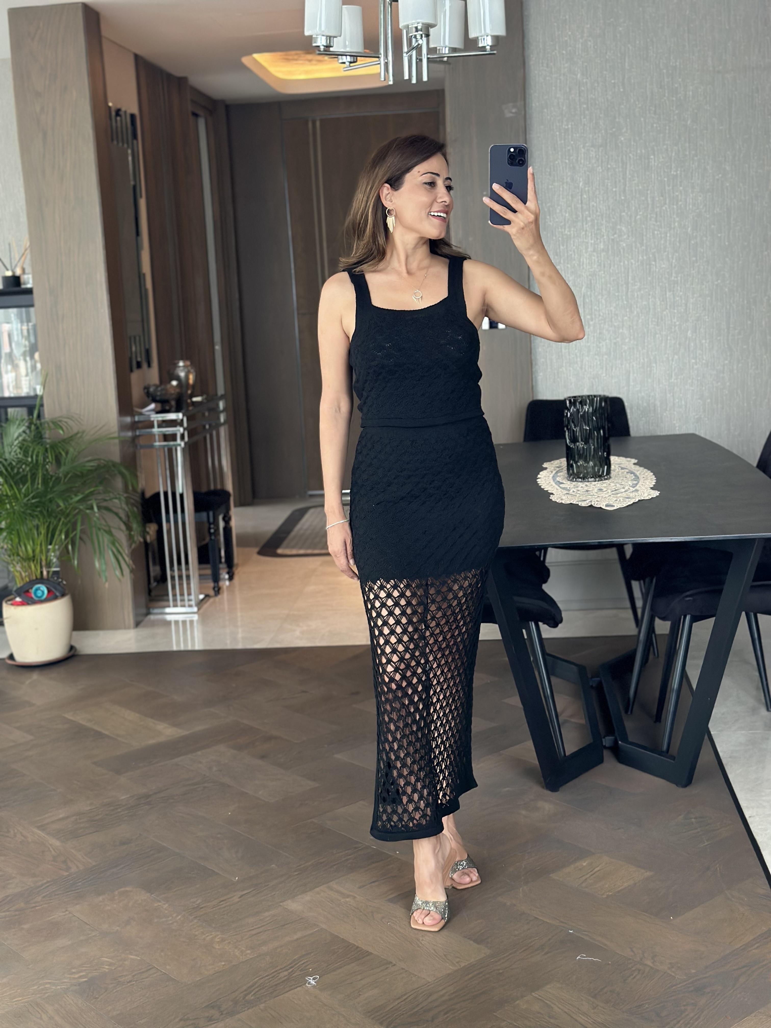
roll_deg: +3.2
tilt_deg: -17.7
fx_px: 1425
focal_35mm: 48
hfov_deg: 30.3
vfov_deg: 39.7
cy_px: 514
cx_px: 386
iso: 250
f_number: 1.78
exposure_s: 1/60
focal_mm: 6.86
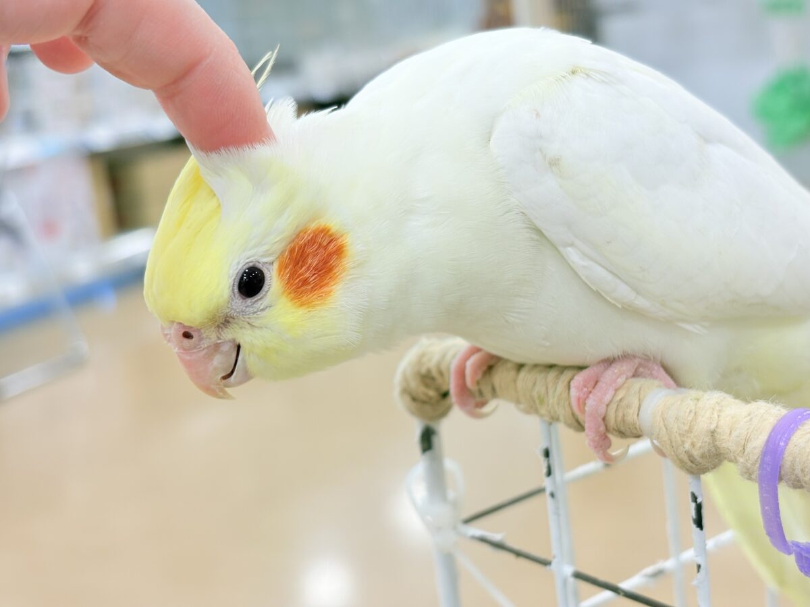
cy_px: 304
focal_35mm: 52
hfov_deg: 36.8
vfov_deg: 28.0
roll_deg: +8.6
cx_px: 405
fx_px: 1217
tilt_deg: -10.7
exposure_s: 1/50
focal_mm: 5.96
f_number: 1.6
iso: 40
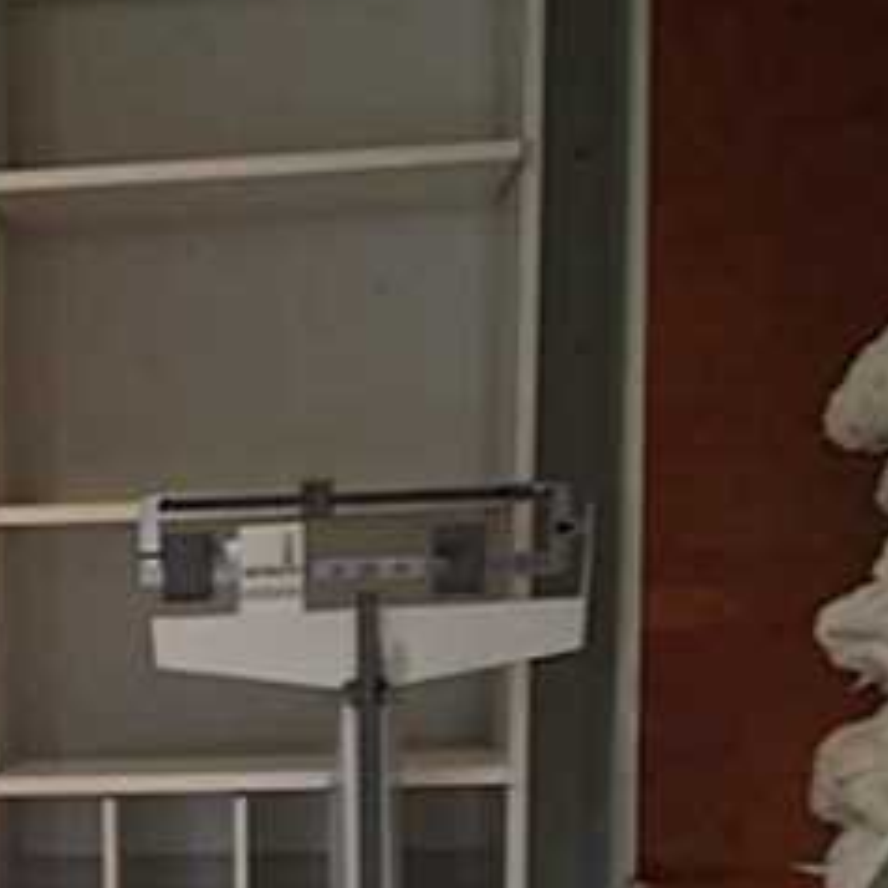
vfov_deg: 18.1
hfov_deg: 18.0
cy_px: 996
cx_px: -172
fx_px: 2670
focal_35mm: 92
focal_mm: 3.3
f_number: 2.4
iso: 80
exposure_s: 1/30
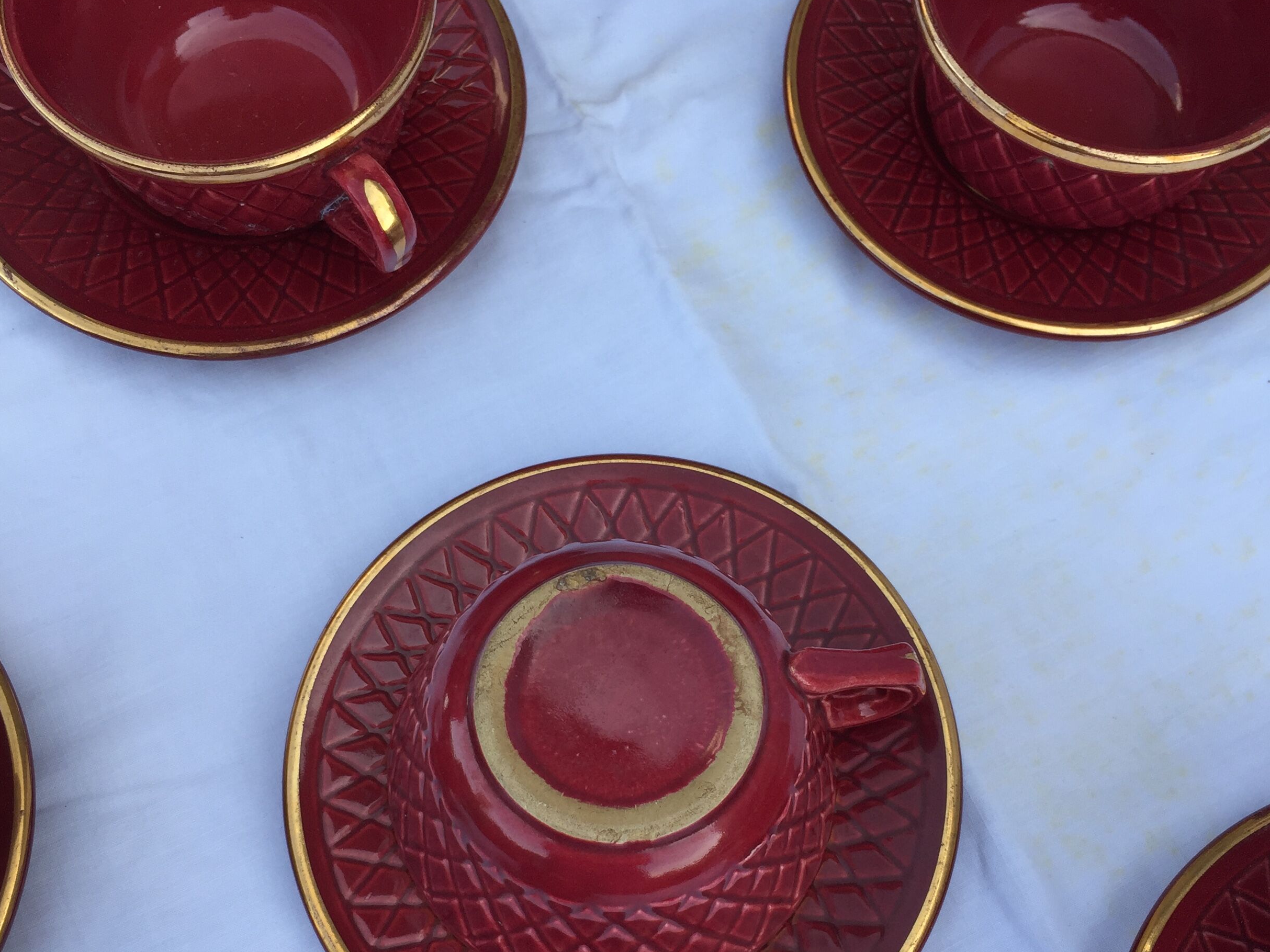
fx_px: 1431
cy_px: 579
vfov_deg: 36.7
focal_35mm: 39
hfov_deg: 47.9
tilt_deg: -69.6
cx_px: 631
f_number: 2.2
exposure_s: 1/391
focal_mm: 4.15
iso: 32
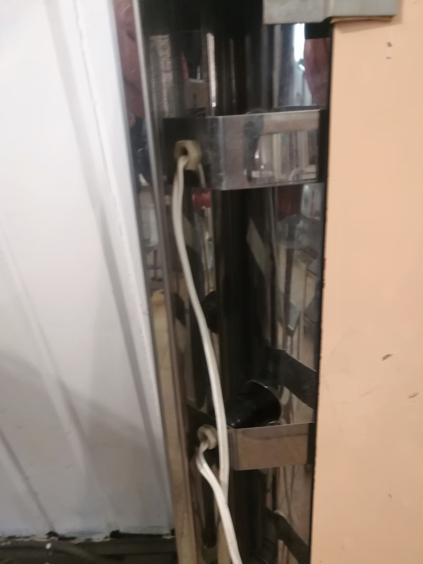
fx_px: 424
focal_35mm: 26
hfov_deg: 53.1
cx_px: 212
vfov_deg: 67.3
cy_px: 282
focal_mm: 3.83
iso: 320
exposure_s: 1/25
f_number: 2.2
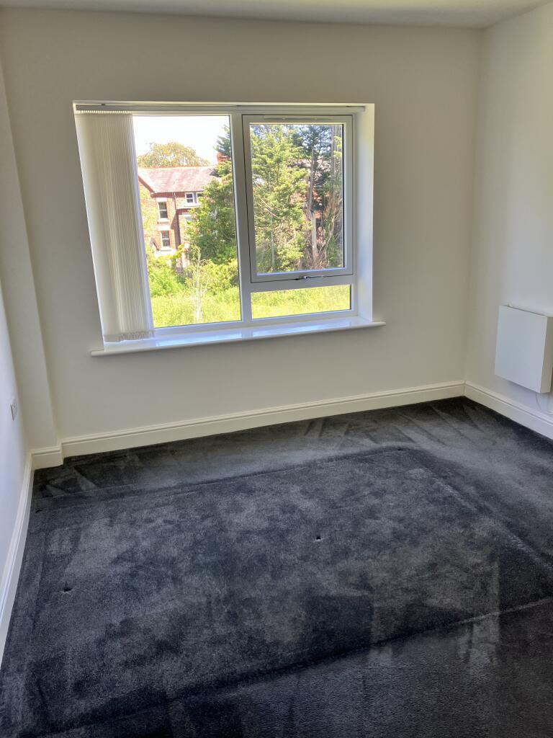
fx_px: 596
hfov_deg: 49.7
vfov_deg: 63.4
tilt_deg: -15.5
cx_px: 276
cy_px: 369
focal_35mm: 28
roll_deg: +3.0
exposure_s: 1/121
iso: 50
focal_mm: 3.99
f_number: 1.8
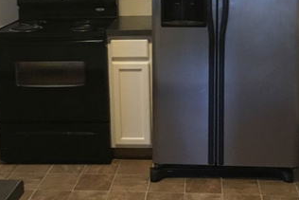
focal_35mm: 61
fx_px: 507
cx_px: 167
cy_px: 26
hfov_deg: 32.8
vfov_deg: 21.8
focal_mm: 4.15
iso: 250
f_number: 2.2
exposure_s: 1/15
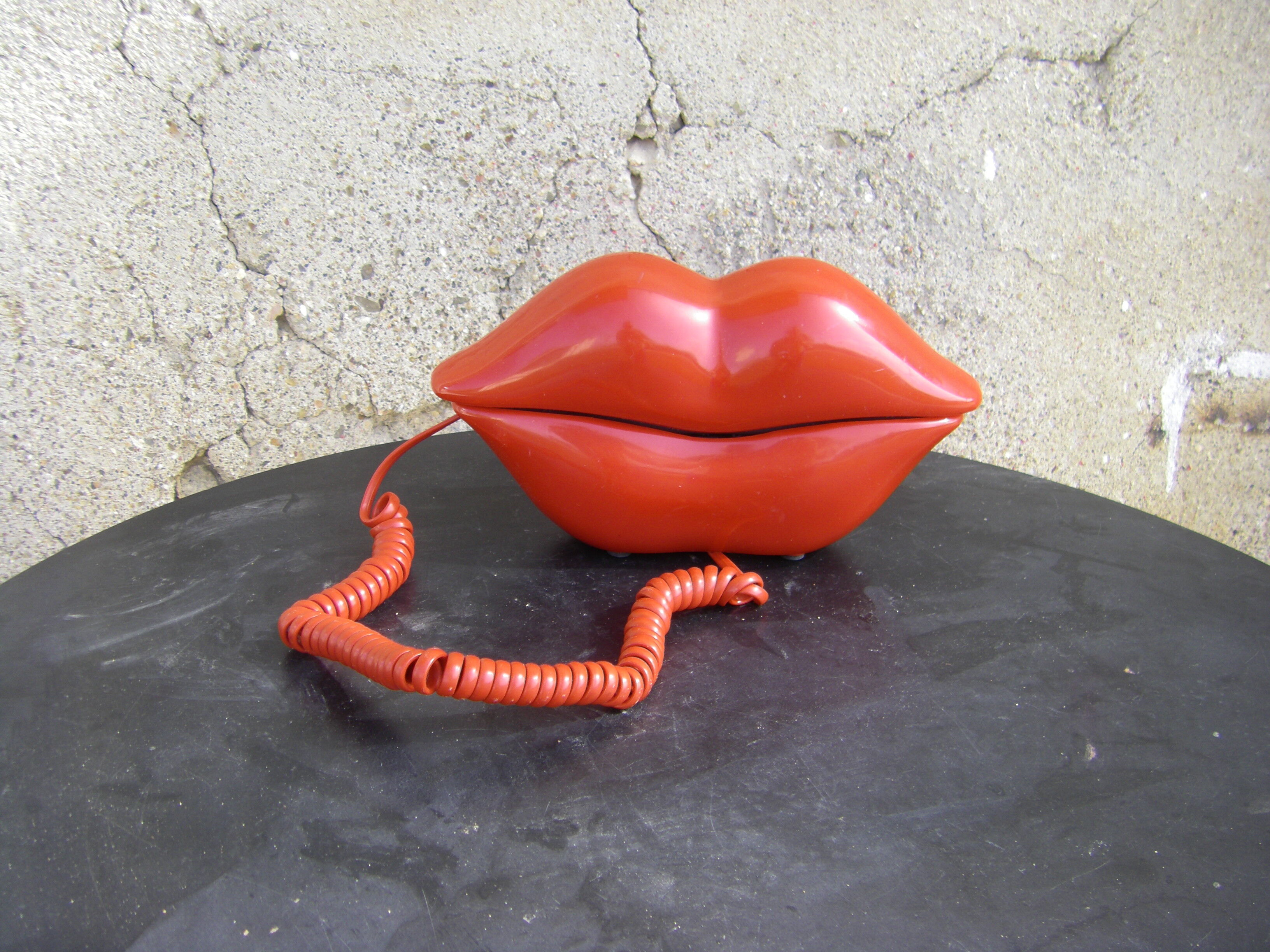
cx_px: 635
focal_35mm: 38
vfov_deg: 37.7
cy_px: 476
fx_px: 1394
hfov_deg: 49.0
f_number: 3.5
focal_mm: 6.3
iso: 64
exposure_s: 1/125
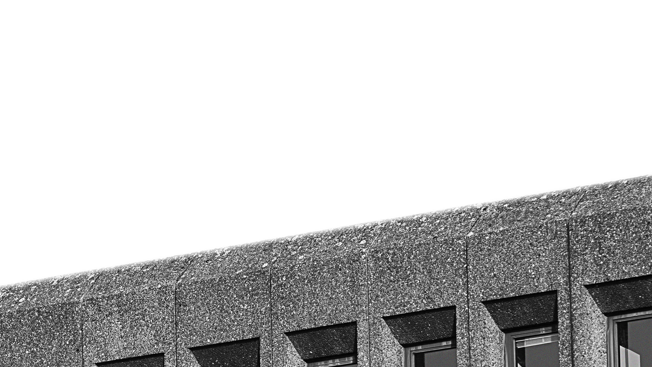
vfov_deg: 3.1
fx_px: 6777
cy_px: 330
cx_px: 163
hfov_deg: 5.5
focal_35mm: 392
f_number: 9
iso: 400
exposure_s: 1/400
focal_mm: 120
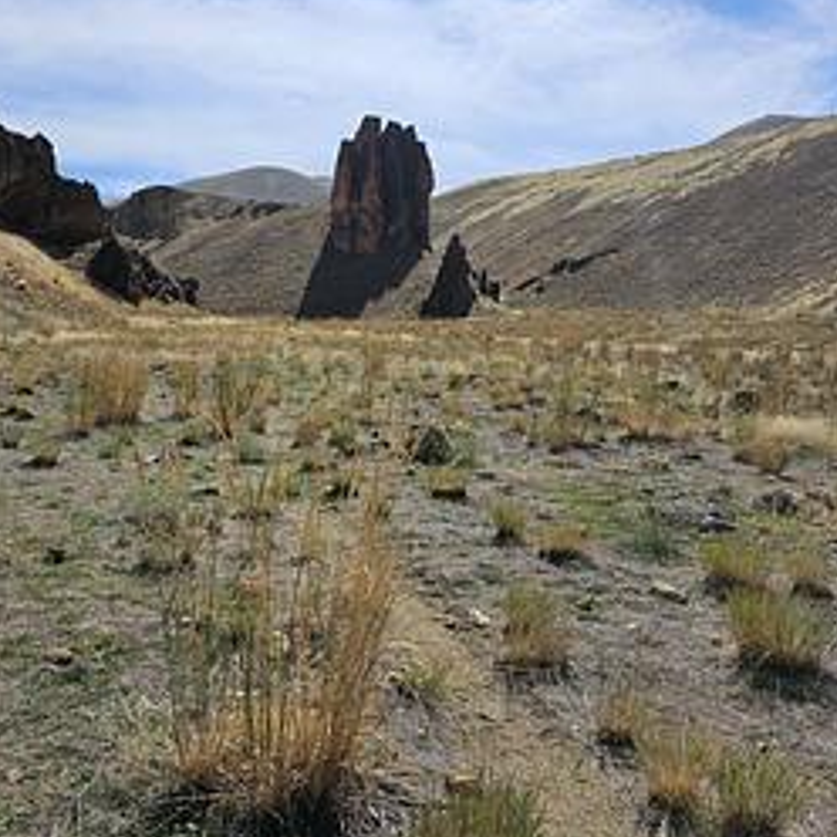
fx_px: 766
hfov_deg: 56.3
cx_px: 292
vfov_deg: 57.3
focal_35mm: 28
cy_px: 415
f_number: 1.7
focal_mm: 6.3
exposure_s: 1/1546
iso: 10
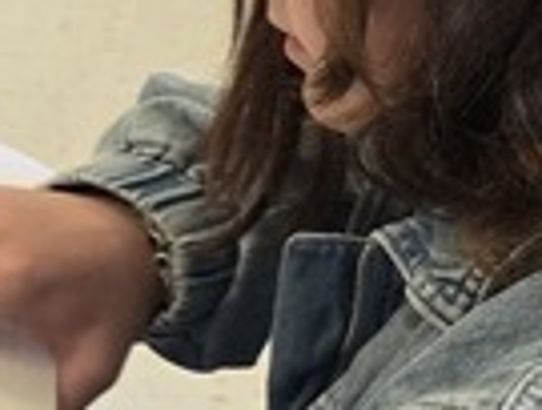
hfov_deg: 8.6
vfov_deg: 8.6
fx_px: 2732
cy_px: 88
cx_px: -1277
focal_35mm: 174
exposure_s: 1/120
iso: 200
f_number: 1.8
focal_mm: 5.4
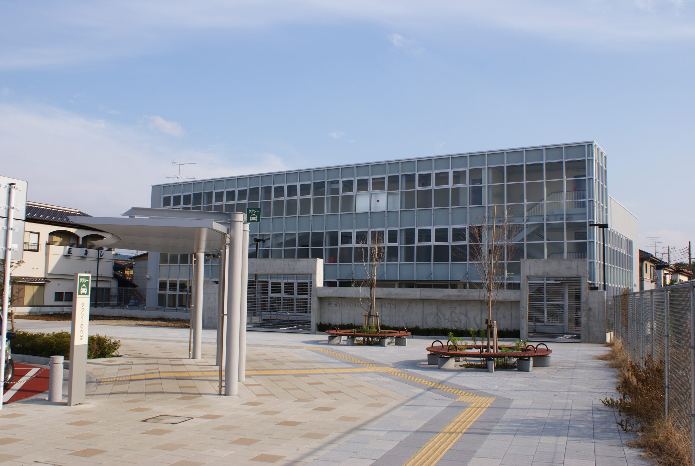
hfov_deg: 57.2
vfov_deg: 40.1
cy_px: 233
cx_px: 348
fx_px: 638
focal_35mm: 33
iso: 100
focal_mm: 22
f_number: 10
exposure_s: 1/125
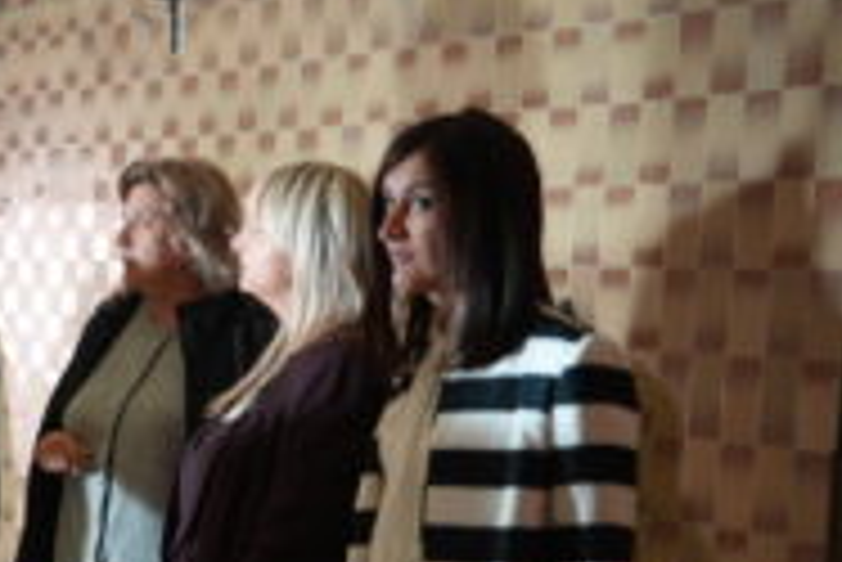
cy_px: 479
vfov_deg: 16.5
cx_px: -65
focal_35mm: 82
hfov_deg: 23.4
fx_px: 1919
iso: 2000
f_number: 2
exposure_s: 1/160
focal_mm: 36
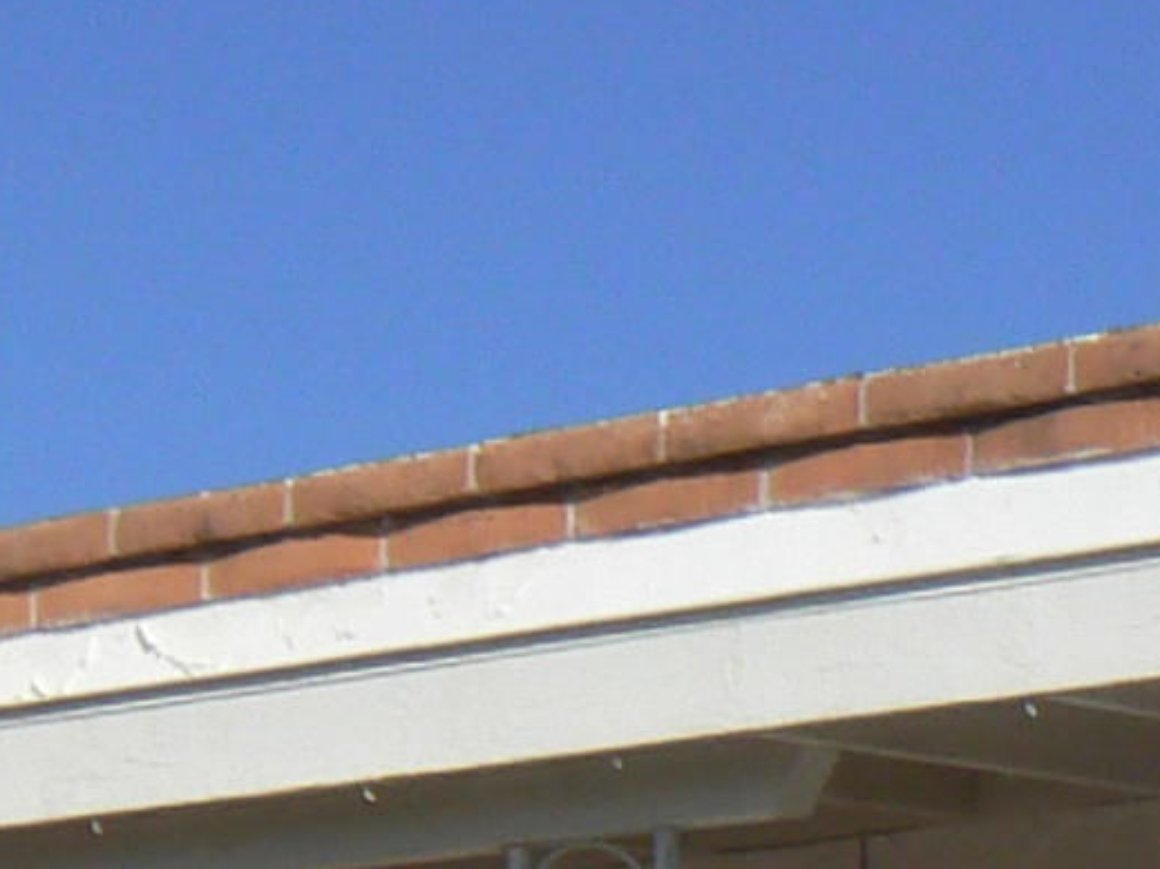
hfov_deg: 9.3
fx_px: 6969
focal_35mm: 208
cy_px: 1720
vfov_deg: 6.9
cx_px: -496
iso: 80
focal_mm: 6
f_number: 7.1
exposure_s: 1/500
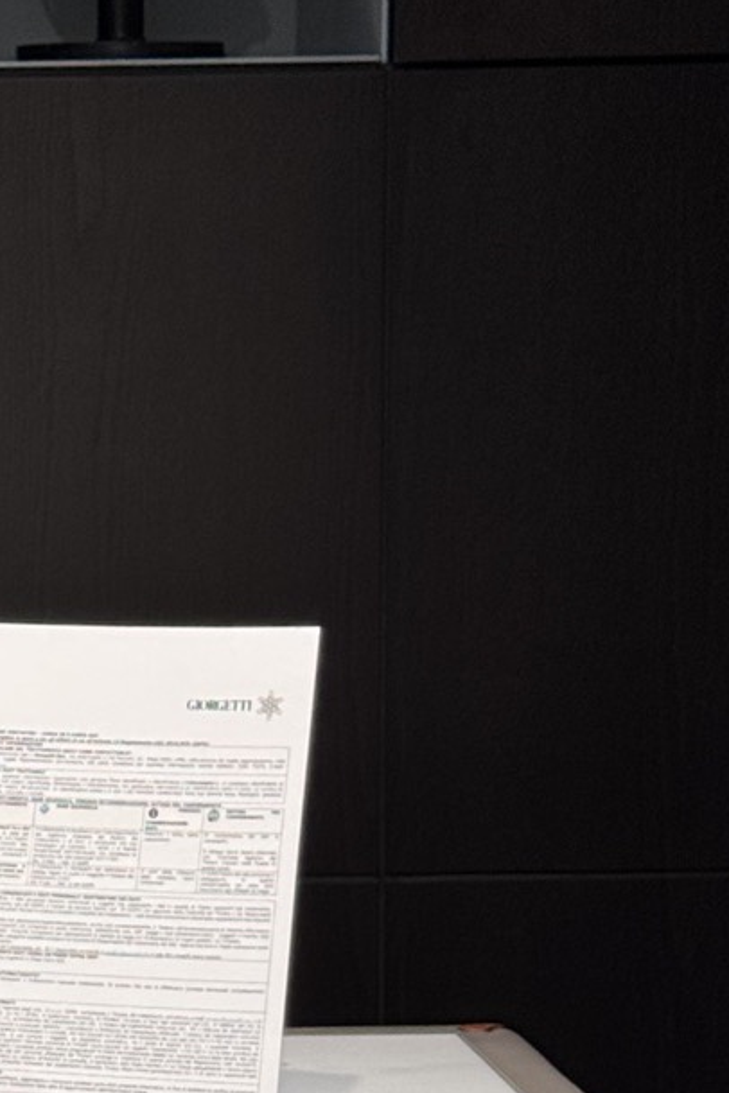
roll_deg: +1.6
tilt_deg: -7.6
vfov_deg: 12.5
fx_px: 4981
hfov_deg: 8.2
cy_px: 867
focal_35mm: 164
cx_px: -435
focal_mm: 6.76
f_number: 1.78
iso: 50
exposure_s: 1/121
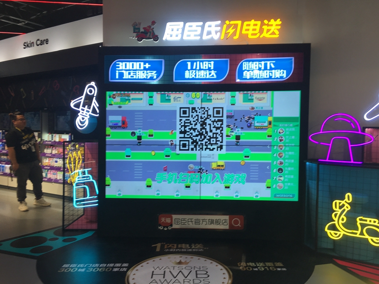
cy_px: 142
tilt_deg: -0.5
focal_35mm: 29
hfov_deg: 61.7
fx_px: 318
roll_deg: -0.6
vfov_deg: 48.2
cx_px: 190
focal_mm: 4.15
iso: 25
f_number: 2.2
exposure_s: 1/100
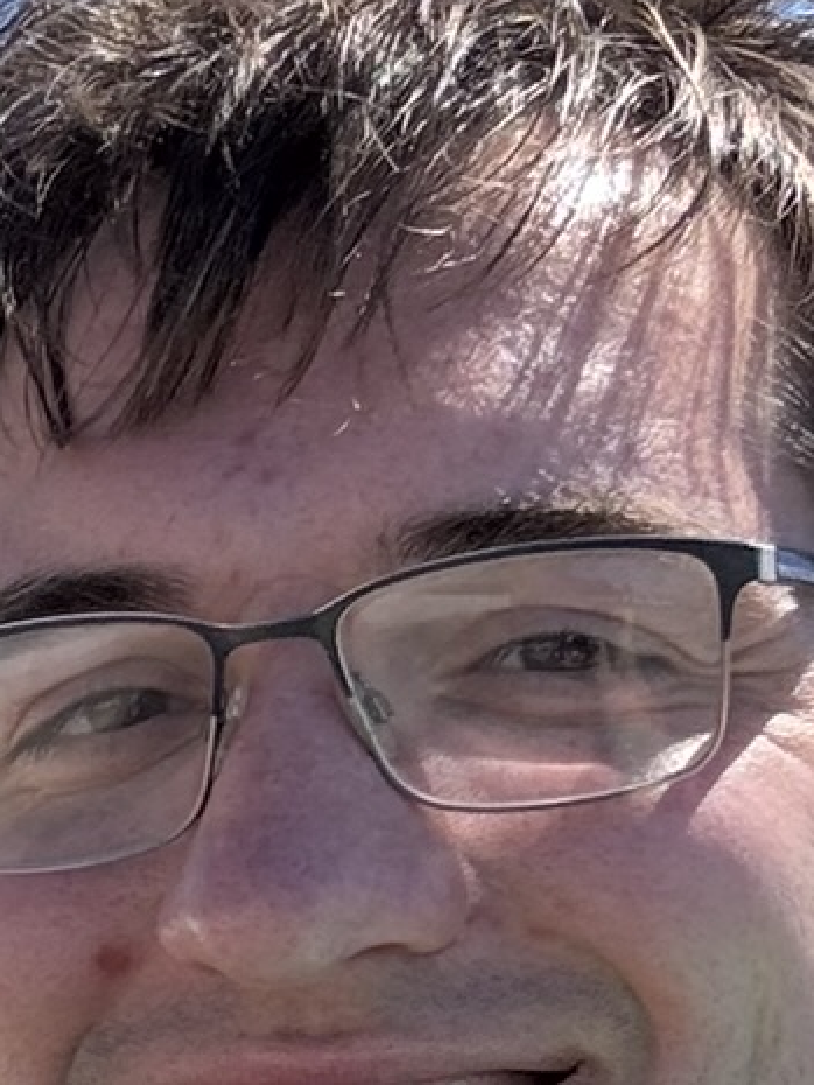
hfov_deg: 10.9
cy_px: 1071
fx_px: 4137
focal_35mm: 132
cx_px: -376
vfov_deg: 14.7
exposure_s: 1/857
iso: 25
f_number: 1.9
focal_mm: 2.69
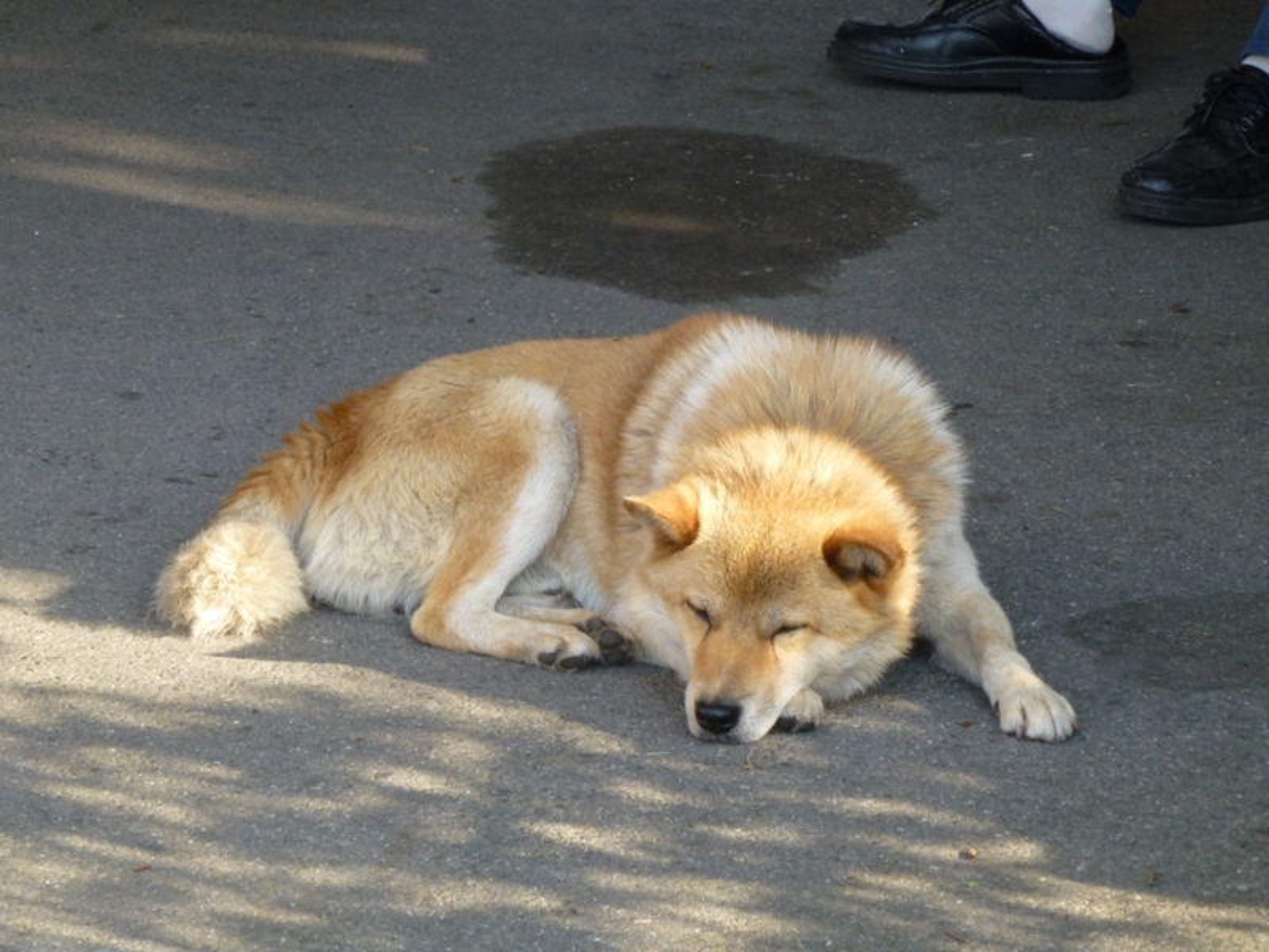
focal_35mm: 200
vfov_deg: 7.4
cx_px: 634
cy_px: 476
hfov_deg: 9.9
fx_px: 7332
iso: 125
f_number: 5.4
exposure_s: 1/100
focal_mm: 32.6
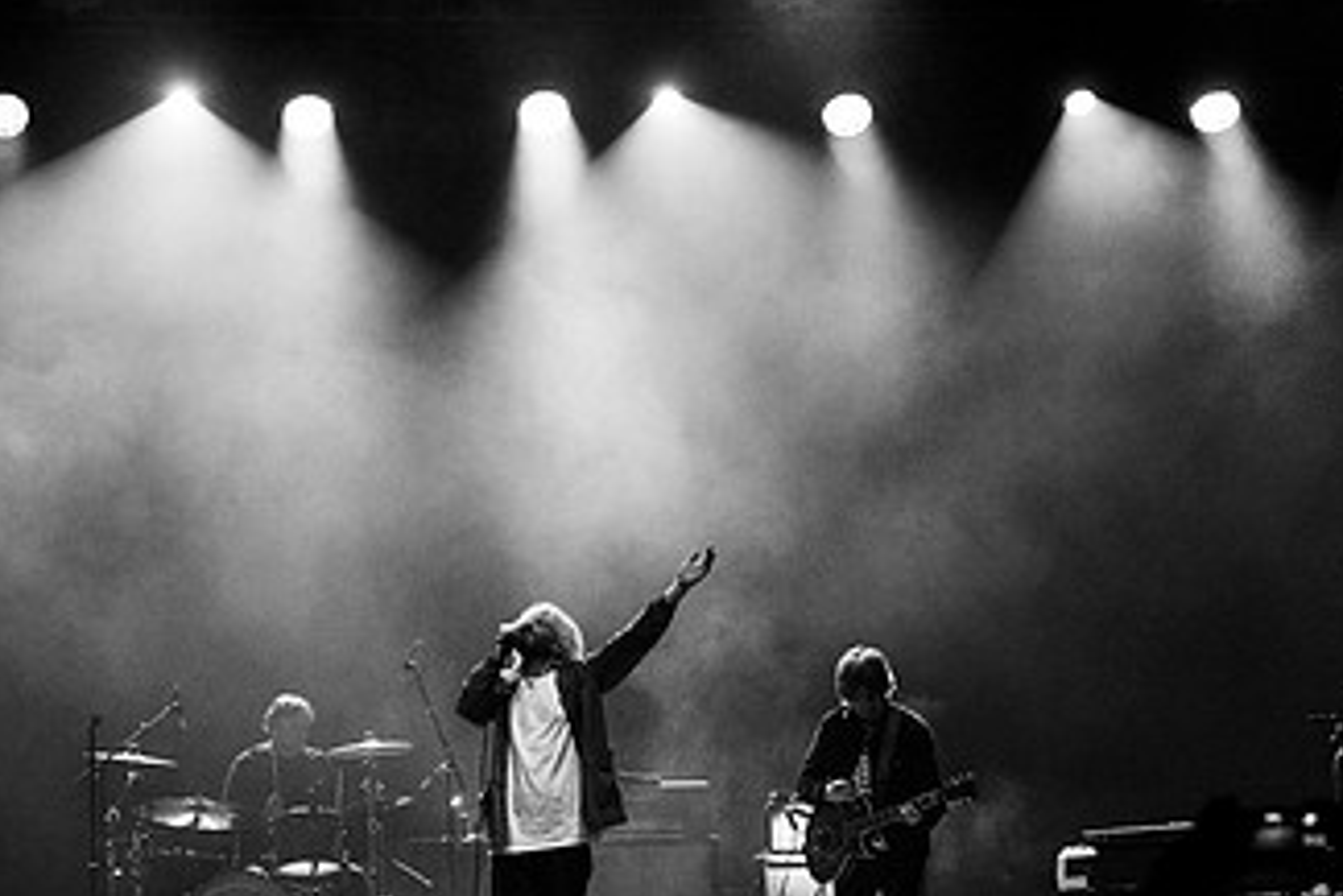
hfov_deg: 16.0
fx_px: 4777
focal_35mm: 128
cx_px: 450
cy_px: 584
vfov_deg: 10.7
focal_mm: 70
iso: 2500
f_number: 3.2
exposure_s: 1/250
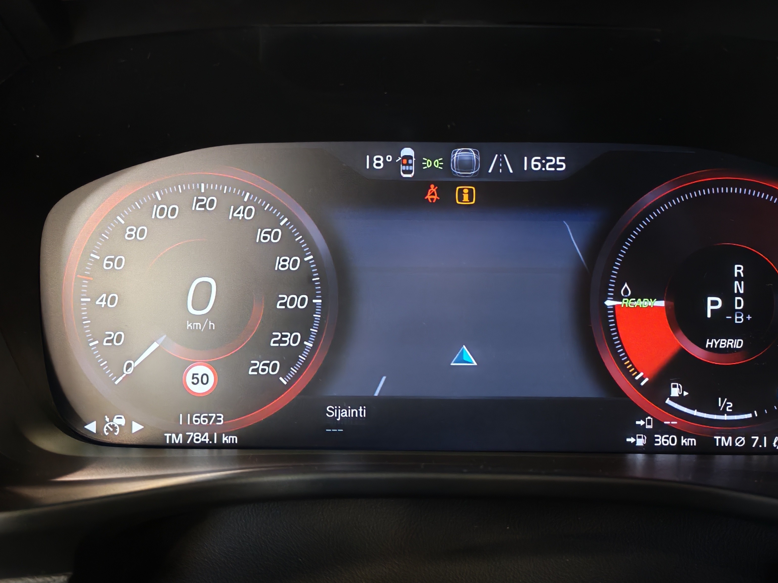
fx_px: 989
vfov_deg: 32.9
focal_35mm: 44
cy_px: 289
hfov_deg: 42.8
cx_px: 461
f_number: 1.9
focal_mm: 6.12
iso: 2000
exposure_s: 1/50
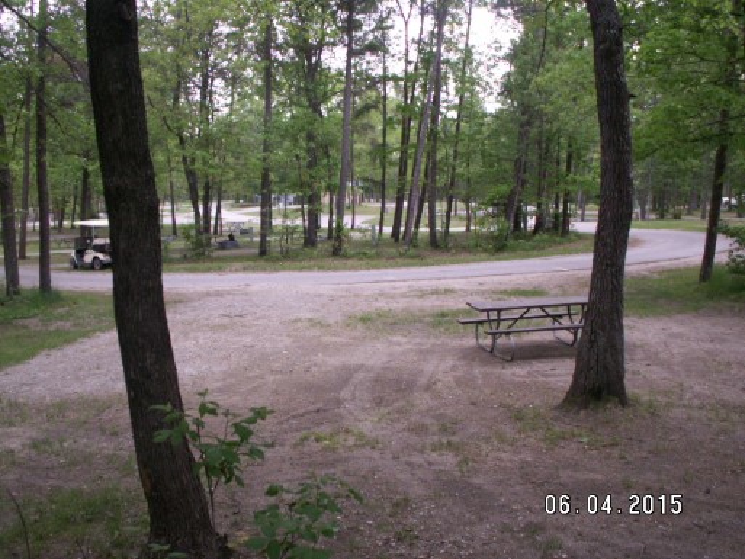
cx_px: 372
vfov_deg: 40.7
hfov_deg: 52.6
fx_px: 753
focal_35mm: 35
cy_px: 280
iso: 50
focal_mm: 5.86
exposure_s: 1/60
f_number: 3.2
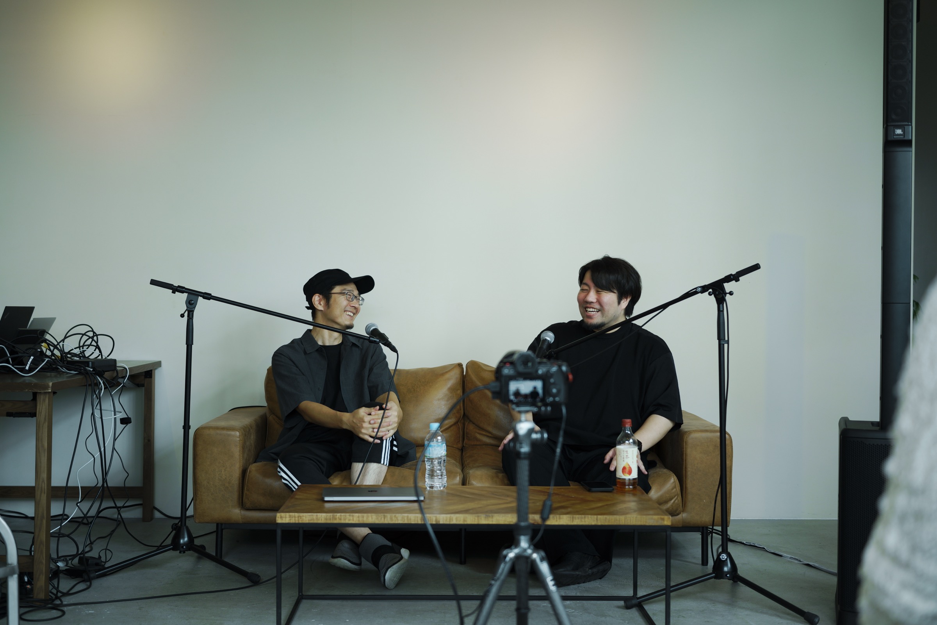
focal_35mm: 45
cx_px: 468
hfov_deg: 43.6
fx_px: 1171
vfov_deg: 29.9
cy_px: 312
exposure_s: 1/100
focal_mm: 45
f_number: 2.8
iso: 100
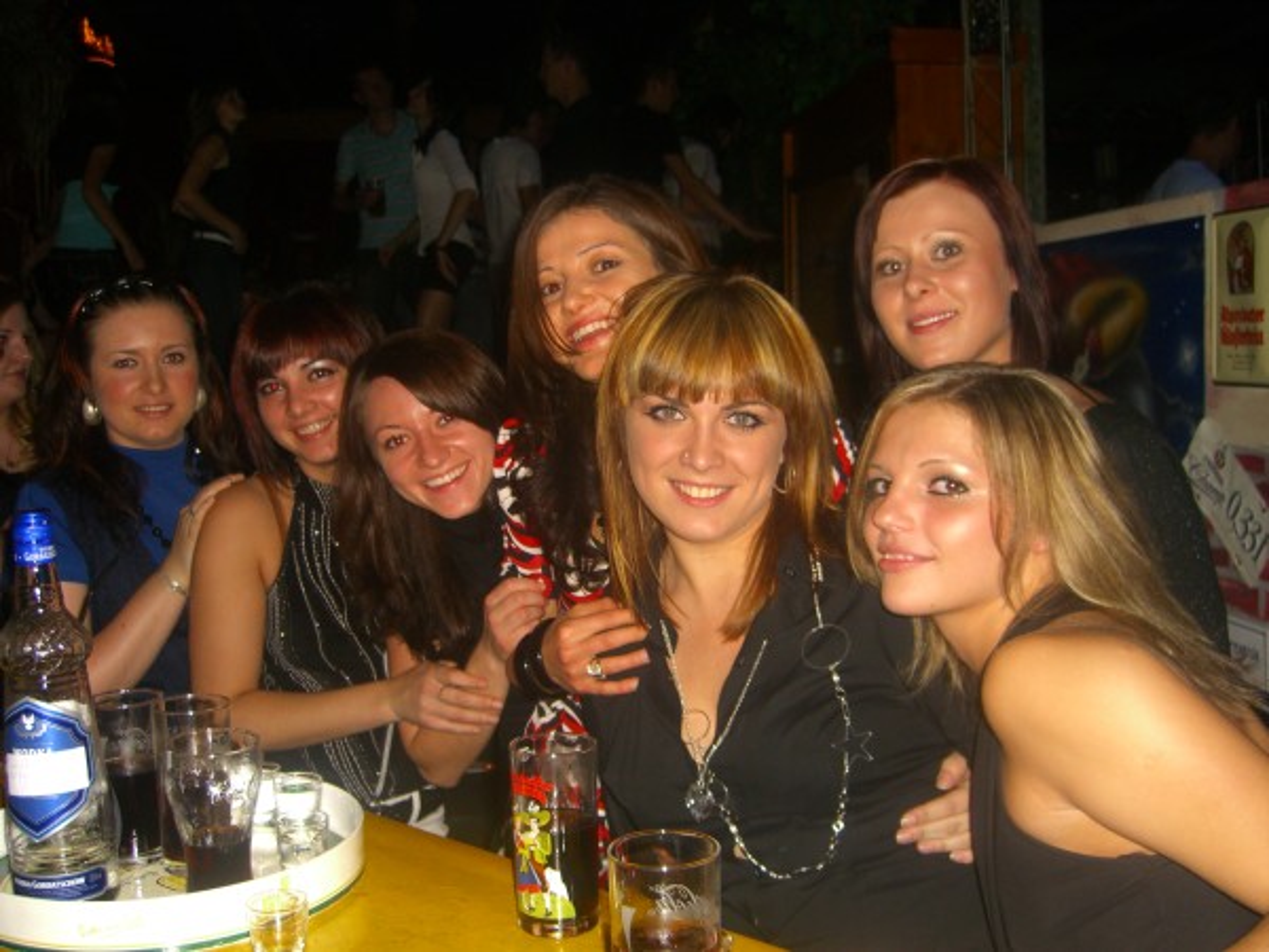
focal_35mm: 38
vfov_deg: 37.7
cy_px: 476
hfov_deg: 49.0
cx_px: 634
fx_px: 1393
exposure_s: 1/60
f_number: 2.8
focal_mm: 7.9
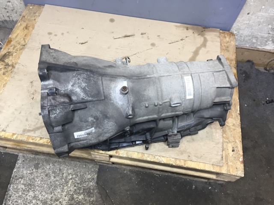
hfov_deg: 61.7
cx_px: 137
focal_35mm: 29
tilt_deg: -61.9
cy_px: 102
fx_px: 230
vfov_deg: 48.2
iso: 80
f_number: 2.2
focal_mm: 4.15
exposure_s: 1/33
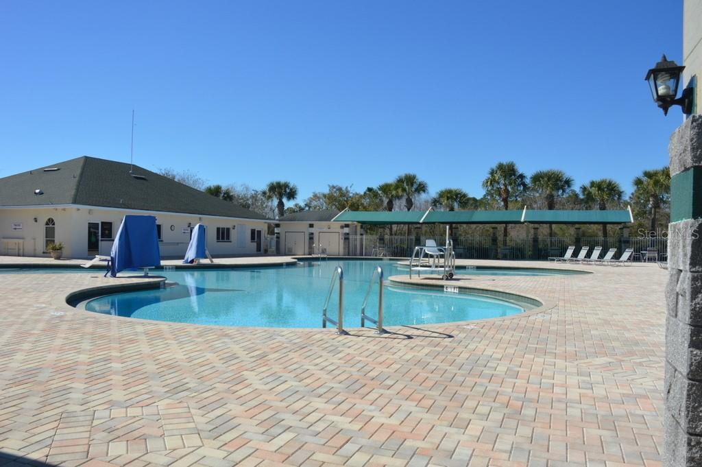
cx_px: 351
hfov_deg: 67.4
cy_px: 234
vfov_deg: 47.9
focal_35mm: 27
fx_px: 526
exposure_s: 1/250
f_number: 8
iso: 100
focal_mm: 18
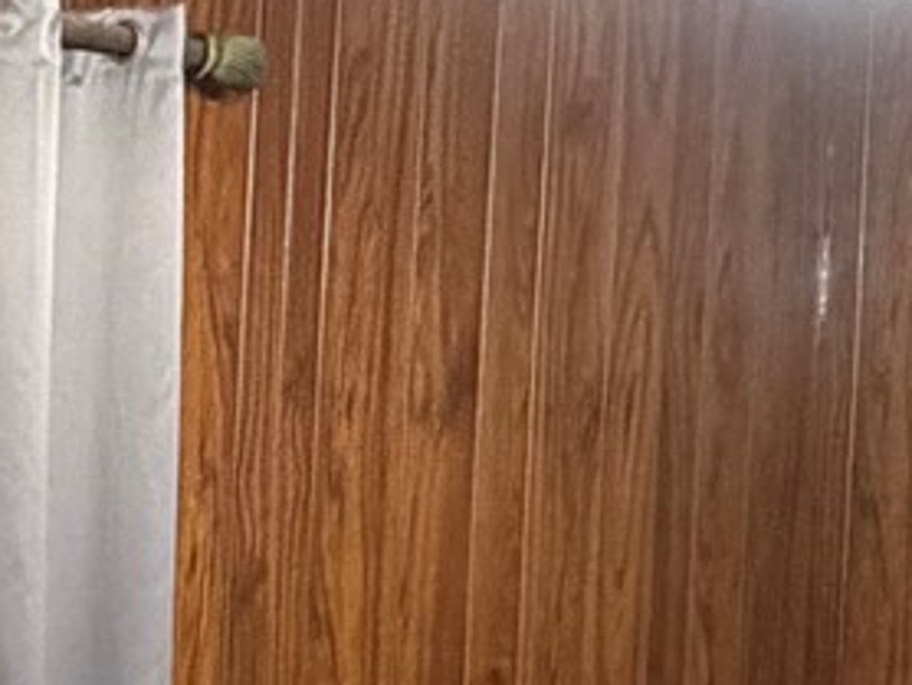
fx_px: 2716
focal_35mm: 103
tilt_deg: -2.0
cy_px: 456
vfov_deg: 14.4
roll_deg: -3.0
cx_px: 75
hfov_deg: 18.7
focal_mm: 2.22
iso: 640
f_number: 2.2
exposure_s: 1/60
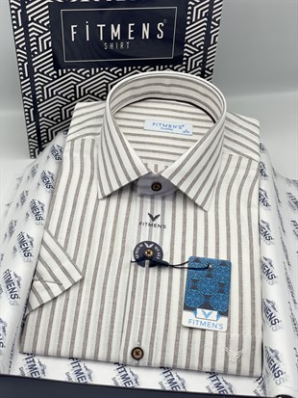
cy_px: 199
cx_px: 149
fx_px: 597
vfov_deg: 36.8
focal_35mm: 52
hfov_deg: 28.0
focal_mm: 6
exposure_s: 1/178
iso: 25
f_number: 2
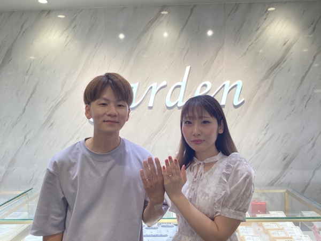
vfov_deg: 45.4
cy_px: 120
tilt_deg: -1.0
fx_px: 287
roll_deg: +1.6
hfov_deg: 58.4
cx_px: 160
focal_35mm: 31
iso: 64
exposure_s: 1/120
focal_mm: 3.3
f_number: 2.4
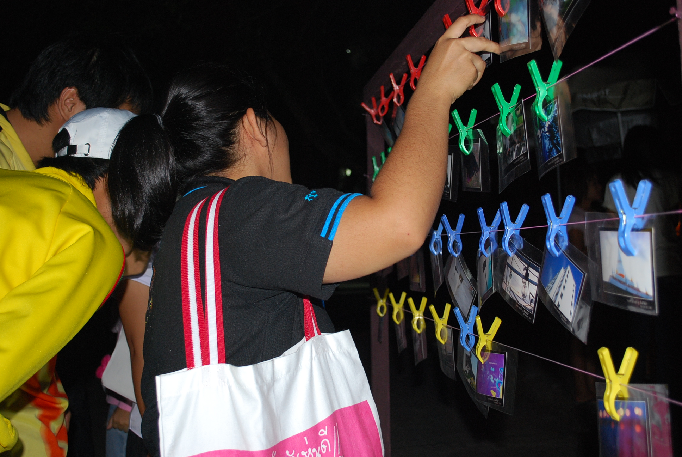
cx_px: 341
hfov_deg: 46.3
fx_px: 797
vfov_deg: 32.0
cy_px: 228
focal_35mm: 42
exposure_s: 1/40
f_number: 4.5
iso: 400
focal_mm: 28
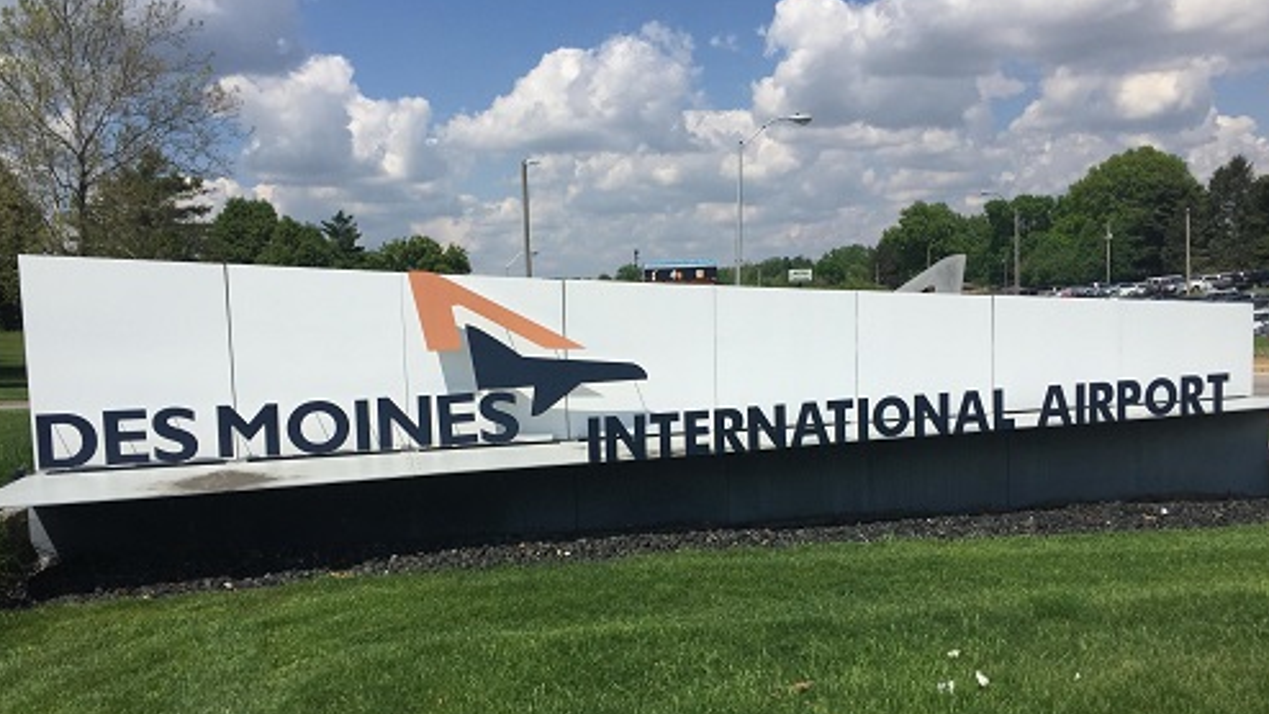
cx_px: 634
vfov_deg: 36.6
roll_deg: +1.0
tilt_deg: -4.9
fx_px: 1077
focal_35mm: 32
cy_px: 407
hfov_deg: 61.0
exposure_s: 1/4405
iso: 32
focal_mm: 4.15
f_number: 2.2
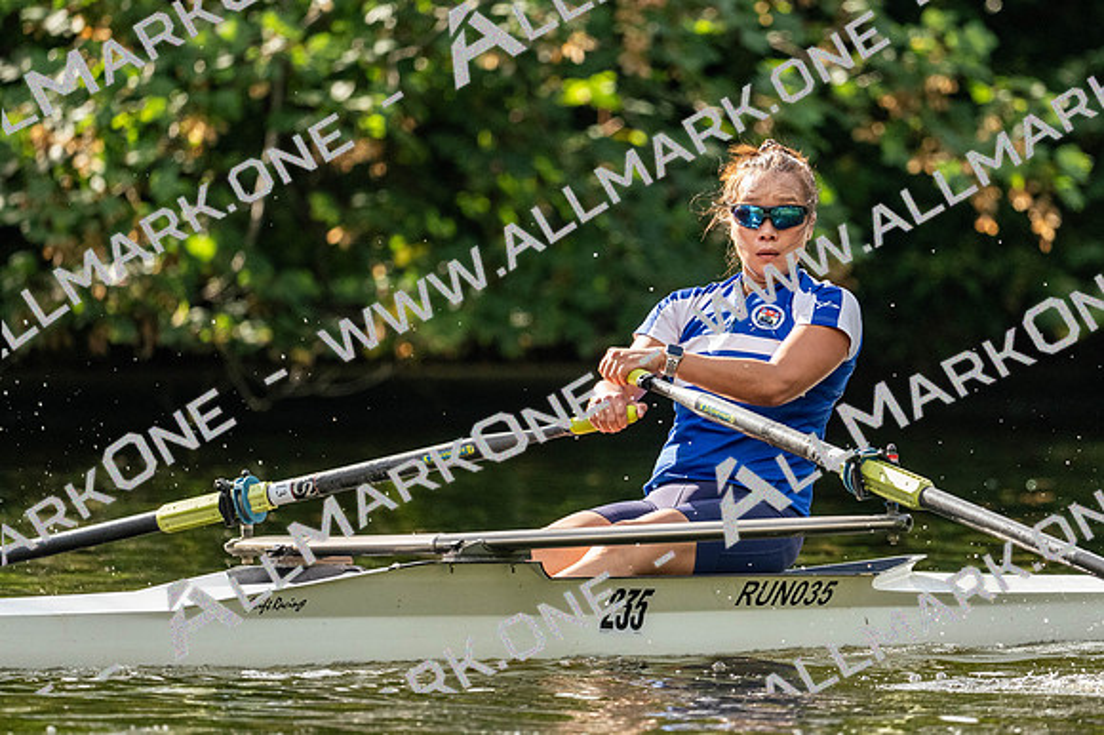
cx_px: 552
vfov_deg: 2.3
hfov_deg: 3.4
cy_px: 368
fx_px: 18393
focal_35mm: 600
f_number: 4.5
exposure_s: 1/2500
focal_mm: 400
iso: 1100
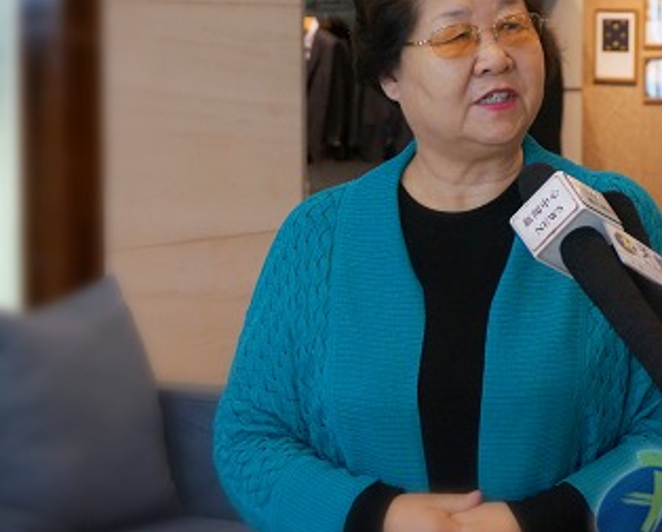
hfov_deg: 20.6
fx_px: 1800
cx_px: 523
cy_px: 206
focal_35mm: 92
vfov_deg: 16.8
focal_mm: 41
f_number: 5.6
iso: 1250
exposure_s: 1/160
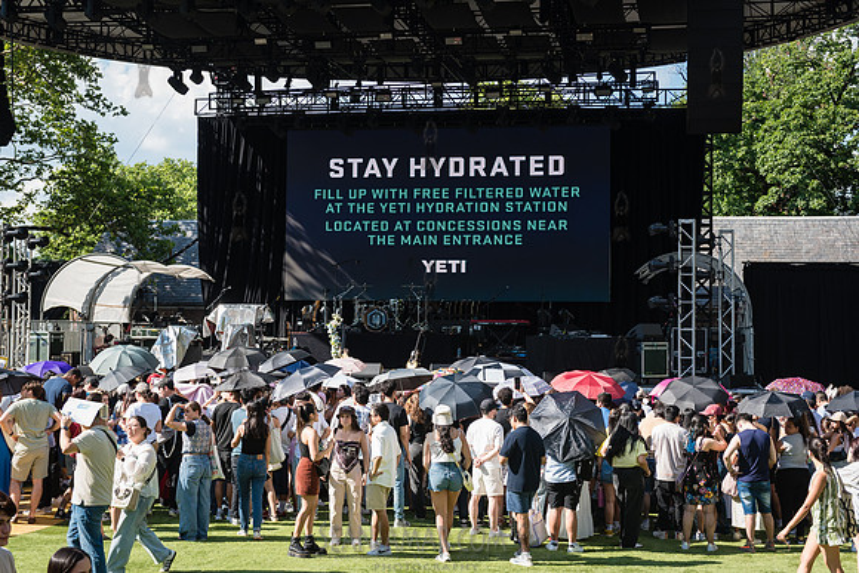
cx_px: 430
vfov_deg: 24.2
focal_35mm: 56
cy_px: 286
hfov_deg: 35.6
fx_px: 1336
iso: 500
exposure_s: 1/1250
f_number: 4
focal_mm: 56
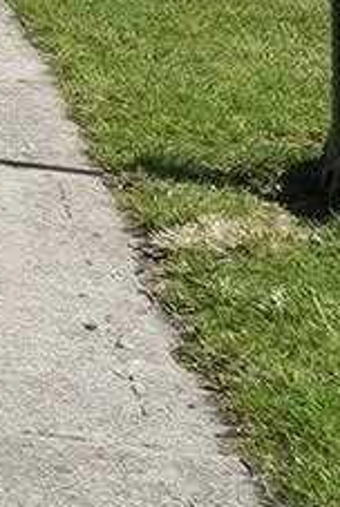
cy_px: -555
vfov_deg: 11.1
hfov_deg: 5.5
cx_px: -1496
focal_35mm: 165
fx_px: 2330
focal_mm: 10.5
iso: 100
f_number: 4
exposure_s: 1/1250
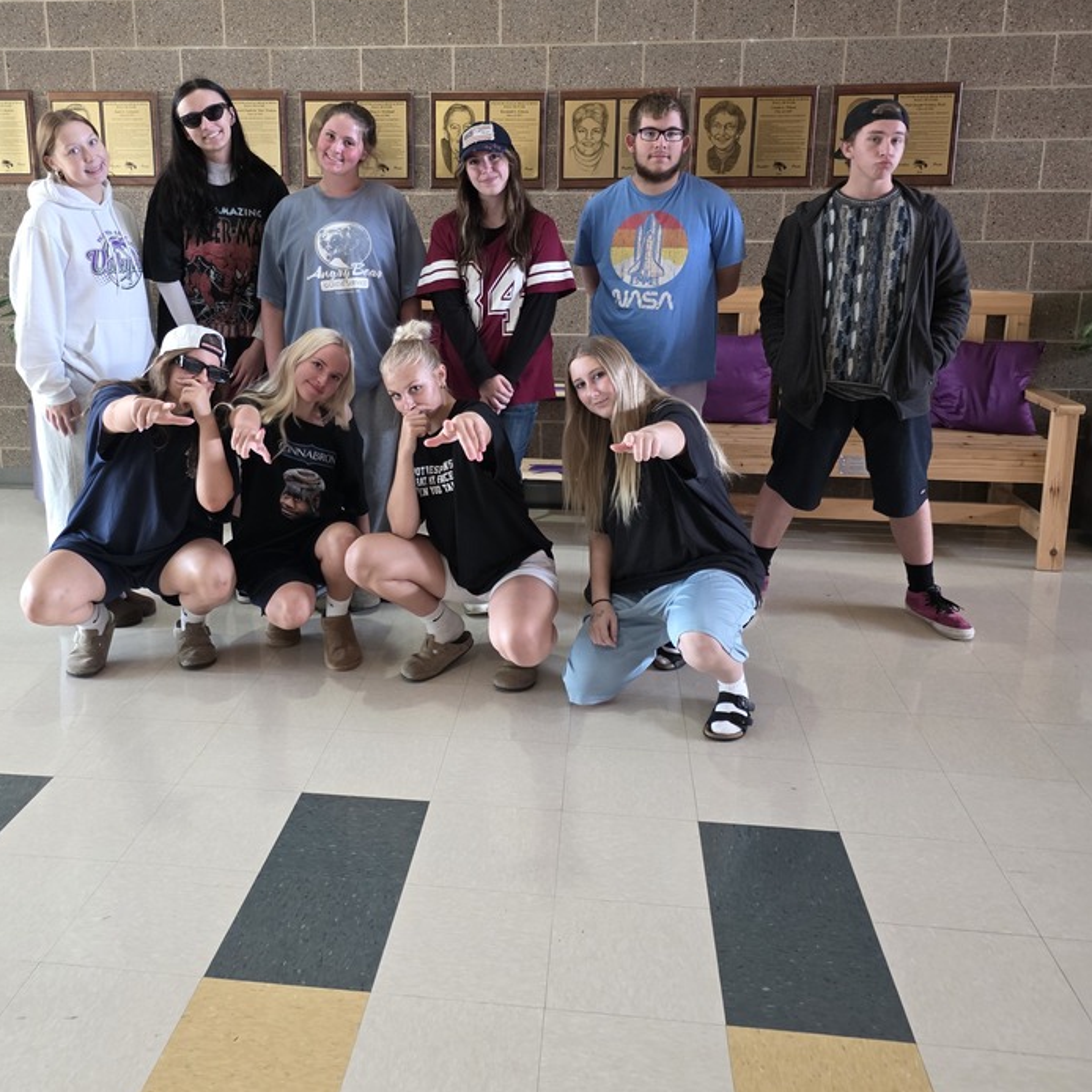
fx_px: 1071
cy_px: 403
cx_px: 496
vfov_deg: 53.4
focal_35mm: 30
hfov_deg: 54.0
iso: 800
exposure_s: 1/120
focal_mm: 6.3
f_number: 1.7
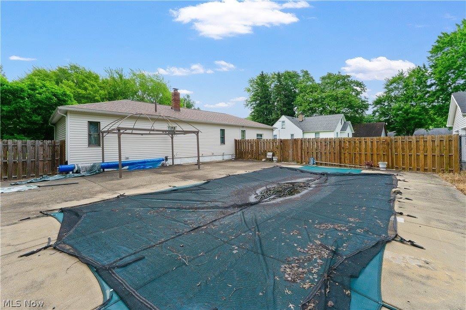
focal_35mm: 14
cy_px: 155
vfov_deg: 81.2
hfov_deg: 104.3
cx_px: 233
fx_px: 181
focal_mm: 14
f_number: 9
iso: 320
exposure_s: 1/320
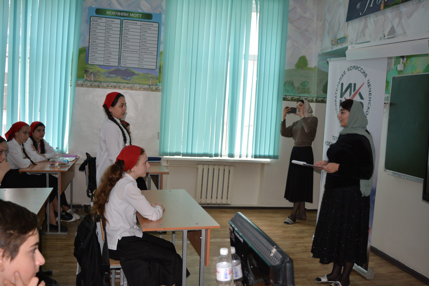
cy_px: 143
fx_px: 429
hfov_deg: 53.1
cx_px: 214
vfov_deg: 36.9
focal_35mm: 36
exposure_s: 1/125
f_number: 4
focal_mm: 24
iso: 360
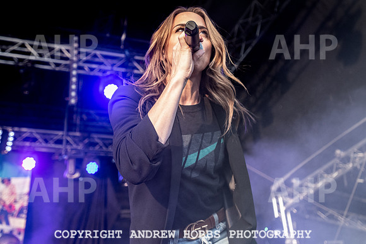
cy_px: 68
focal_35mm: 46
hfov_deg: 42.3
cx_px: 184
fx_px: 473
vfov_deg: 28.6
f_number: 4.5
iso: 1250
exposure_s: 1/640
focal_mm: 32
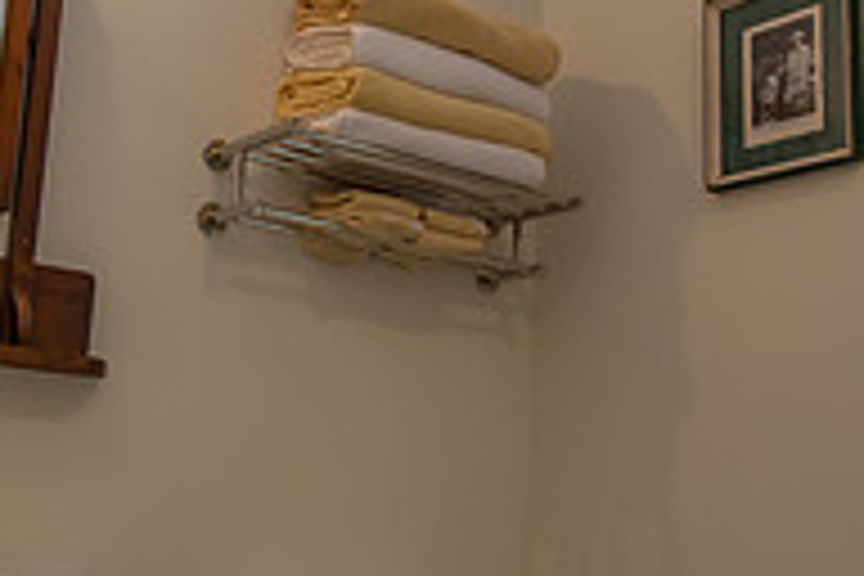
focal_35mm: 51
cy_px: 322
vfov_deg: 26.5
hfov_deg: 38.5
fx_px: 1224
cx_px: 302
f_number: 6.7
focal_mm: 10
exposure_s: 1/60
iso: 900
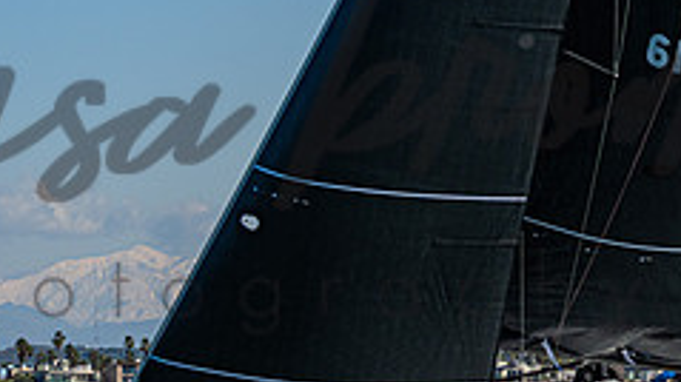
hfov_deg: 6.9
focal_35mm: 314
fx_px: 5666
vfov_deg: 3.9
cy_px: 80
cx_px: 550
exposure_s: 1/6400
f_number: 5.6
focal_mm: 115
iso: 400
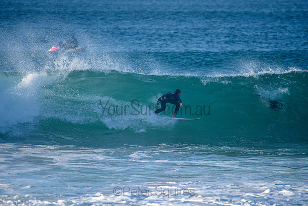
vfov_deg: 2.5
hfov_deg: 3.8
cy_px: 98
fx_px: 4618
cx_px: 154
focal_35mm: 540
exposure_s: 1/2000
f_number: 5.6
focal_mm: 500
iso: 500
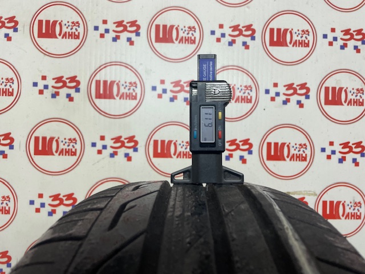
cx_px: 182
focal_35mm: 26
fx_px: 274
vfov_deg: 53.1
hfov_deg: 67.3
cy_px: 137
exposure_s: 1/100
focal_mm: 4.2
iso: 100
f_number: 1.6
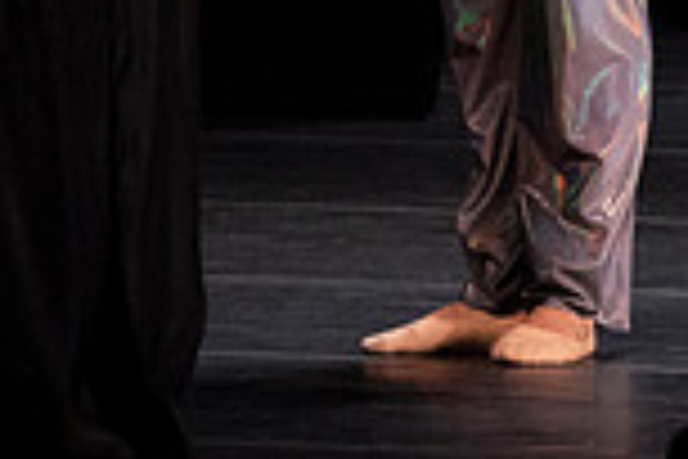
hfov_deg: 1.4
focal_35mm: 1430
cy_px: -340
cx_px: -81
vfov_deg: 1.0
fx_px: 27327
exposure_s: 1/320
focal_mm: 376
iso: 12800
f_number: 10
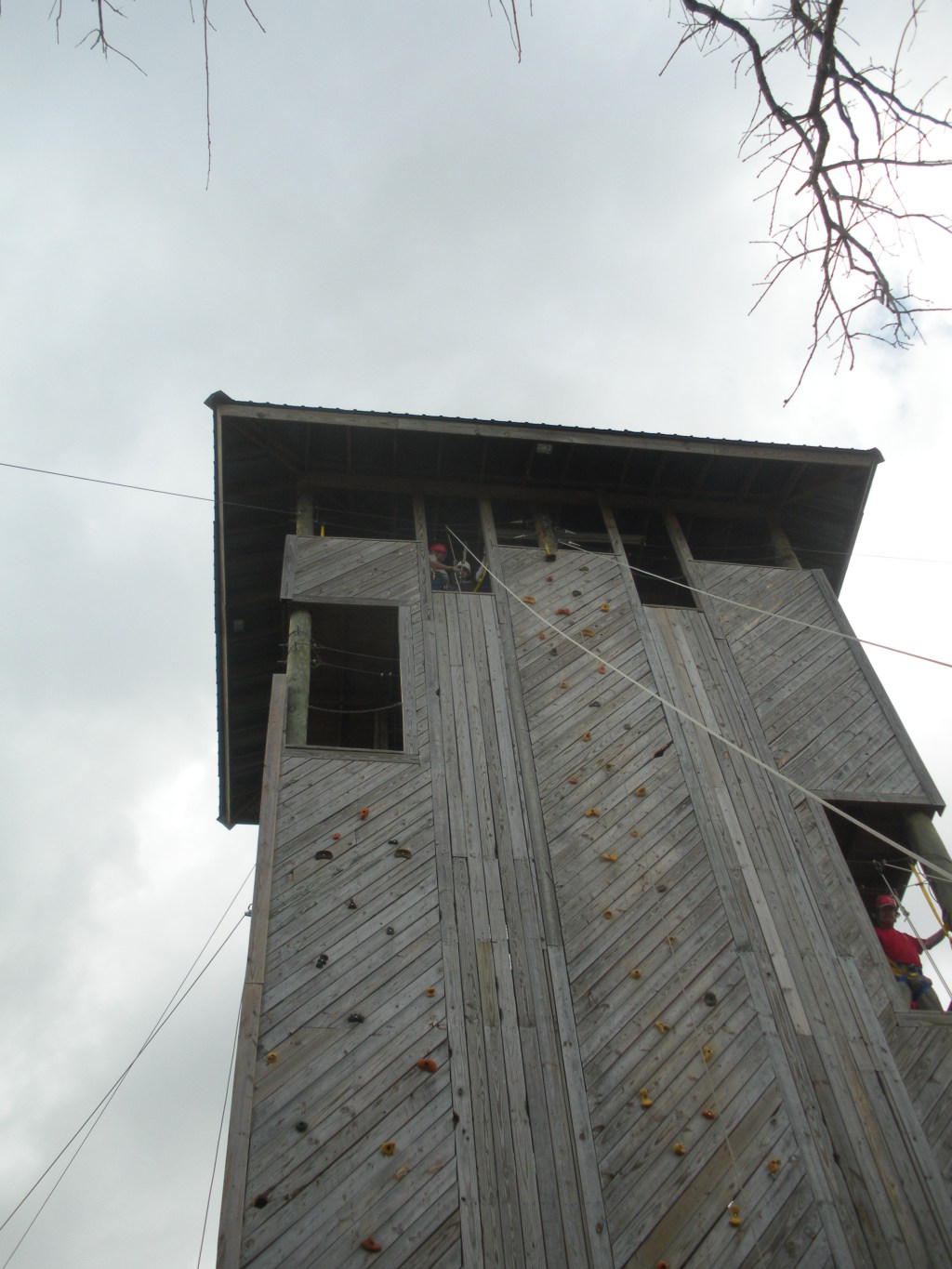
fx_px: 1320
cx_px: 476
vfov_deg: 51.4
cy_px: 634
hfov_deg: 39.7
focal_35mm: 36
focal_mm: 6.3
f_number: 3.5
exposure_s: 1/526
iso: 88
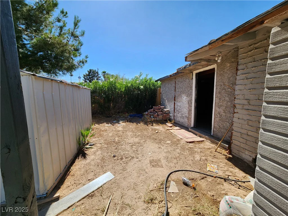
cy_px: 108
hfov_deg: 106.2
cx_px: 144
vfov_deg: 89.9
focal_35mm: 13
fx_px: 108
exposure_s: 1/1529
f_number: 2.2
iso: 50
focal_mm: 2.2
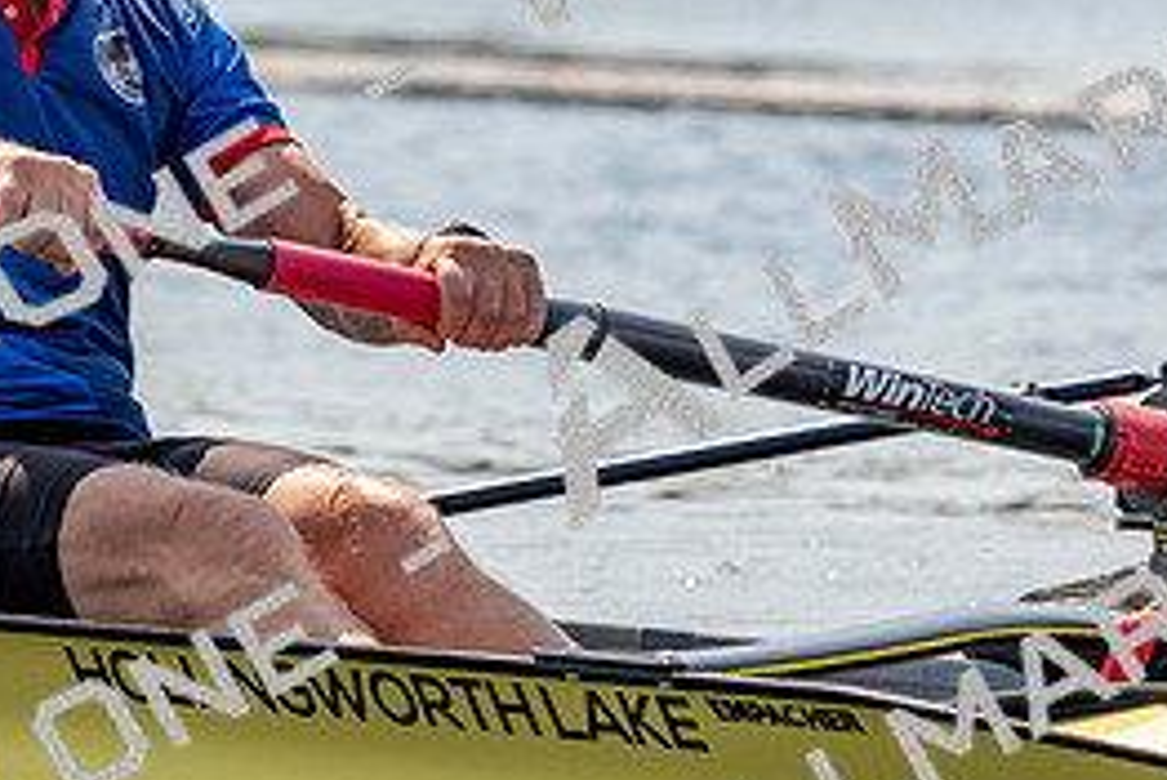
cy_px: 105
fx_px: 14335
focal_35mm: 442
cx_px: 165
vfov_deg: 3.1
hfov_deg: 4.7
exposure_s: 1/1600
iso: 200
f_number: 5.6
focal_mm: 200
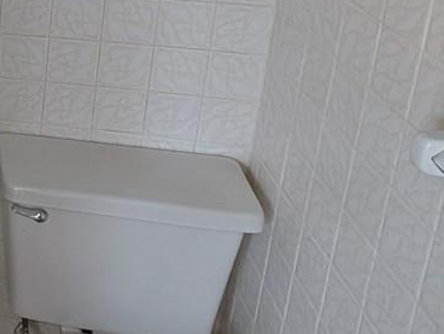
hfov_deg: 27.5
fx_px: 668
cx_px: -193
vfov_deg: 25.4
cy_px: -63
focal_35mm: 52
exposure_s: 1/165
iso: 326
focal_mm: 2.23
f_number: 1.95
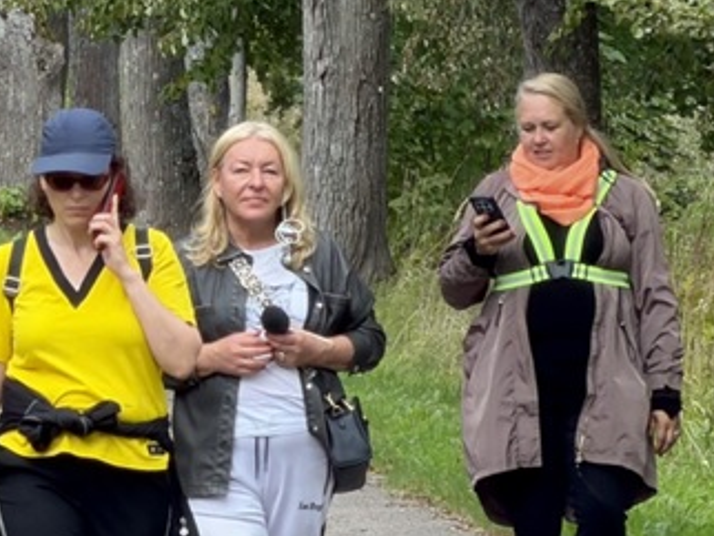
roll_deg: +0.3
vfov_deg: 2.3
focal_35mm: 636
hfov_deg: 3.1
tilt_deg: +1.4
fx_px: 13128
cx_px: 91
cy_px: 120
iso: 40
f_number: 2.8
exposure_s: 1/168
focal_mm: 16.89
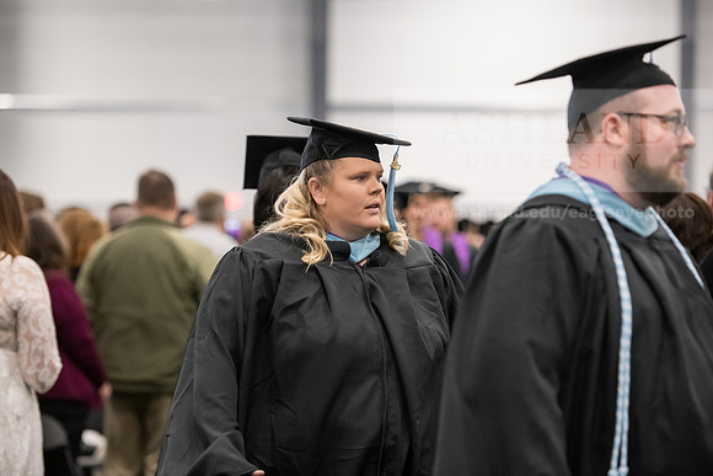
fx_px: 2674
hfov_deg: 15.2
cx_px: 356
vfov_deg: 10.2
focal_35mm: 135
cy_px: 238
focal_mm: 135
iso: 3200
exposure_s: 1/200
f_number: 3.2
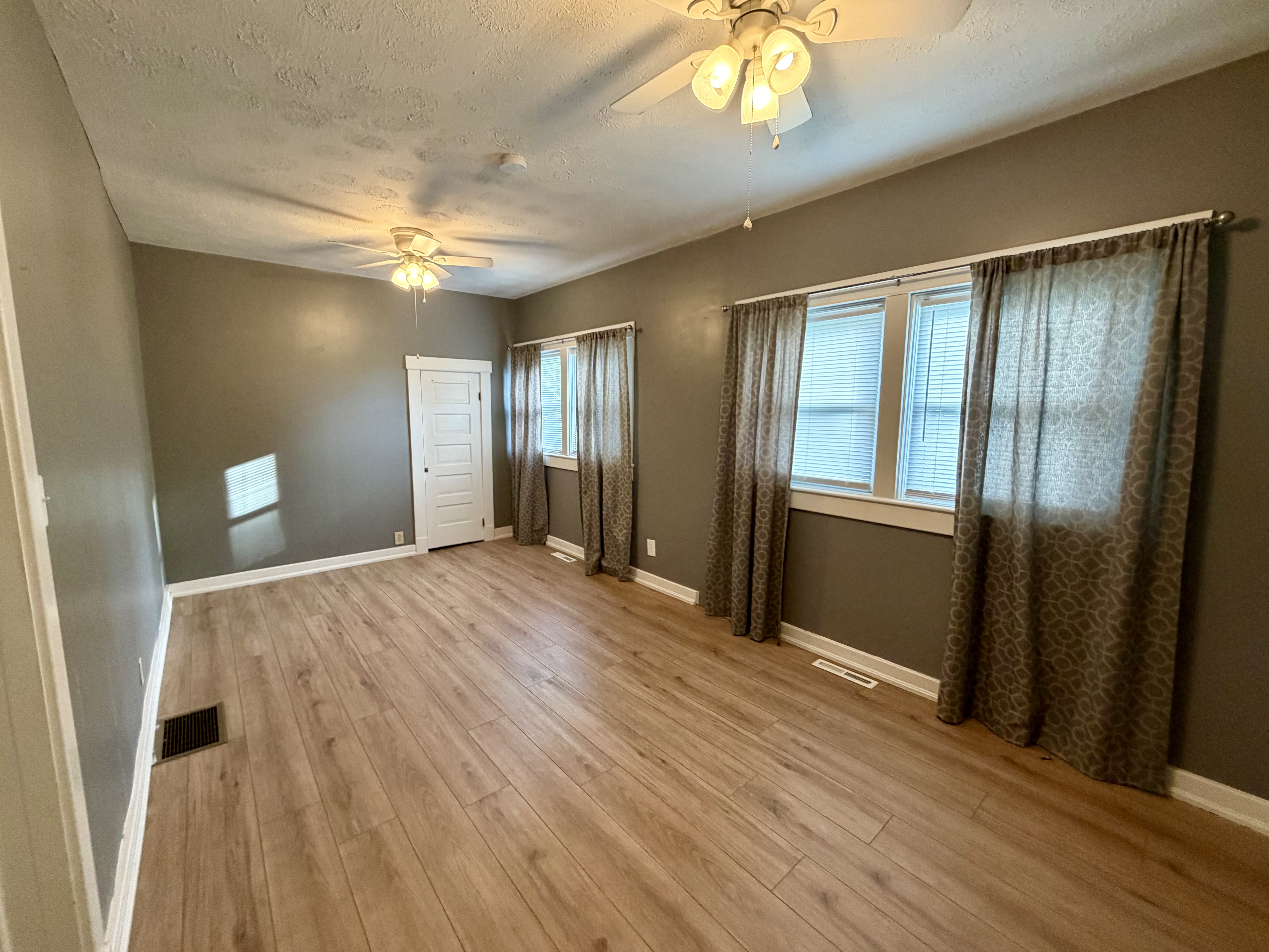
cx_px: 634
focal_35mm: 14
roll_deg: -0.6
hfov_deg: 102.1
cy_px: 476
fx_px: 513
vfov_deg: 85.7
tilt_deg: -8.0
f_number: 2.2
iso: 320
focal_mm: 2.22
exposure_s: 1/60
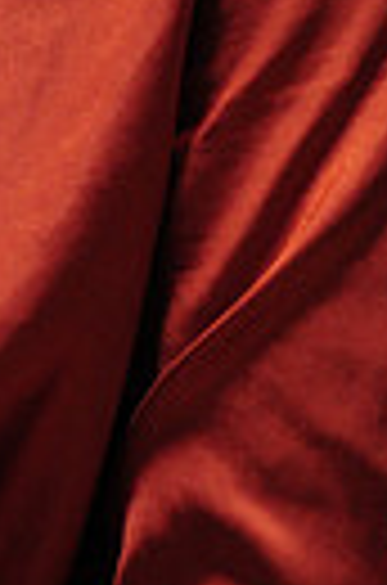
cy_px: -702
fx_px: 8899
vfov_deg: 3.7
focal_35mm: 549
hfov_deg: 2.5
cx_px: -268
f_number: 4
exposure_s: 1/125
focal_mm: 82
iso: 640
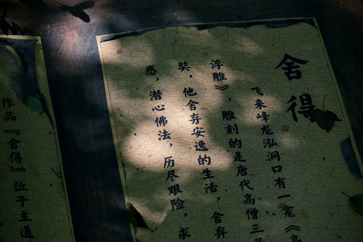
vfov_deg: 8.7
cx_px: 182
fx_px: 1588
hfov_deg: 13.0
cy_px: 121
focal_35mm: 158
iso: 320
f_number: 5
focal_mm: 105
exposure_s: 1/250
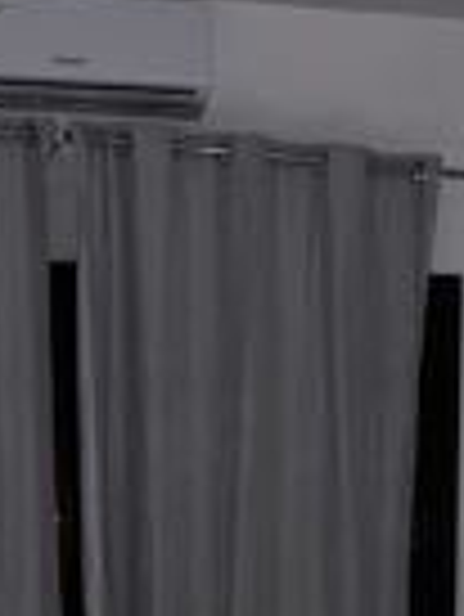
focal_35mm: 114
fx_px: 2034
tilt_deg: -12.6
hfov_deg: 13.0
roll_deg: +1.1
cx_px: 333
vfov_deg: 15.5
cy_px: 1007
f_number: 1.5
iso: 80
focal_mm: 5.7
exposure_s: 1/12
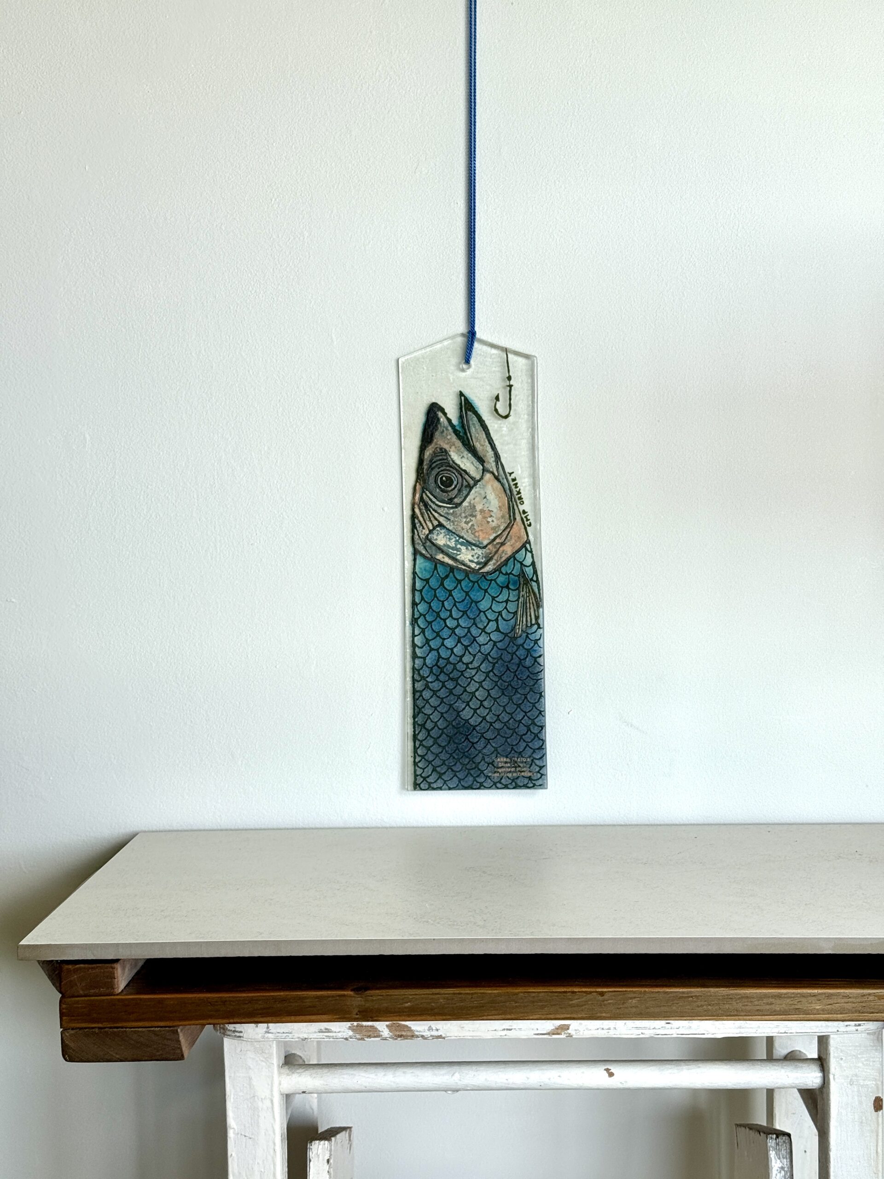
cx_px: 442
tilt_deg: -4.7
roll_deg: -0.2
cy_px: 590
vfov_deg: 39.7
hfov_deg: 30.3
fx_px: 1634
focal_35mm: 48
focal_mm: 6.76
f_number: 1.78
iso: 64
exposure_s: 1/444
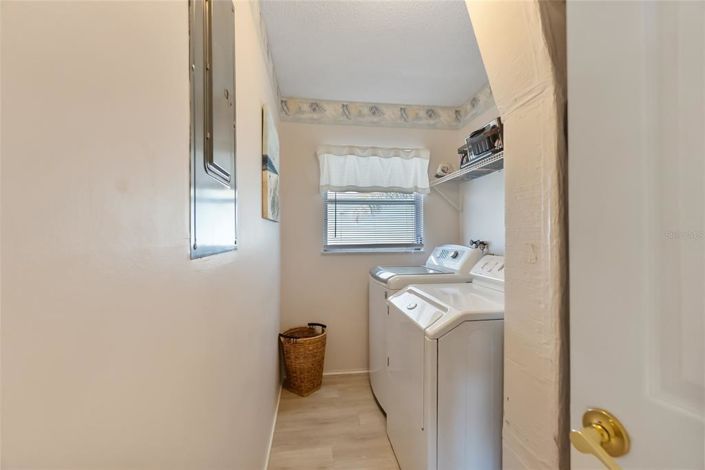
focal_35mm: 15
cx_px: 352
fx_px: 294
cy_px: 235
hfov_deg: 100.4
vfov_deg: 77.3
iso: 3200
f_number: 4
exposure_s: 1/125
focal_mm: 10
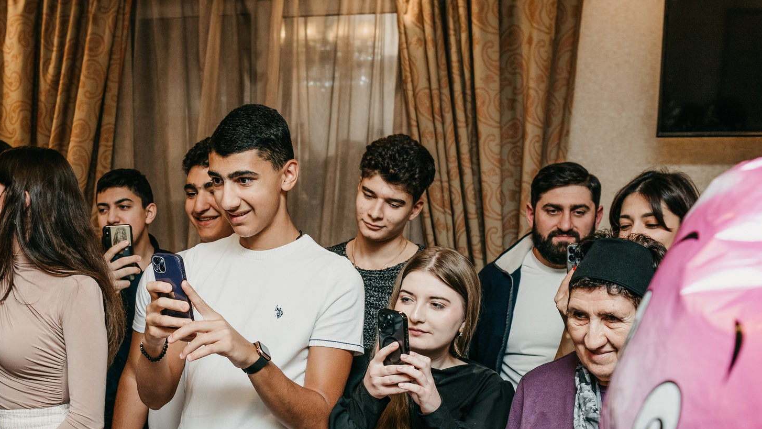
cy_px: 369
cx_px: 218
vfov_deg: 25.3
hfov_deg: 43.5
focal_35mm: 46
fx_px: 930
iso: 160
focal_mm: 24
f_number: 4
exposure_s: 1/160
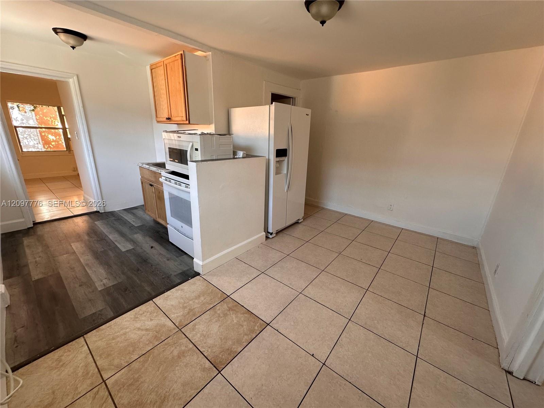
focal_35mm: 14
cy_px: 204
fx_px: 220
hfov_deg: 102.1
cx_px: 272
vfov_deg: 85.7
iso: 100
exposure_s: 1/99
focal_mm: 2.22
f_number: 2.2
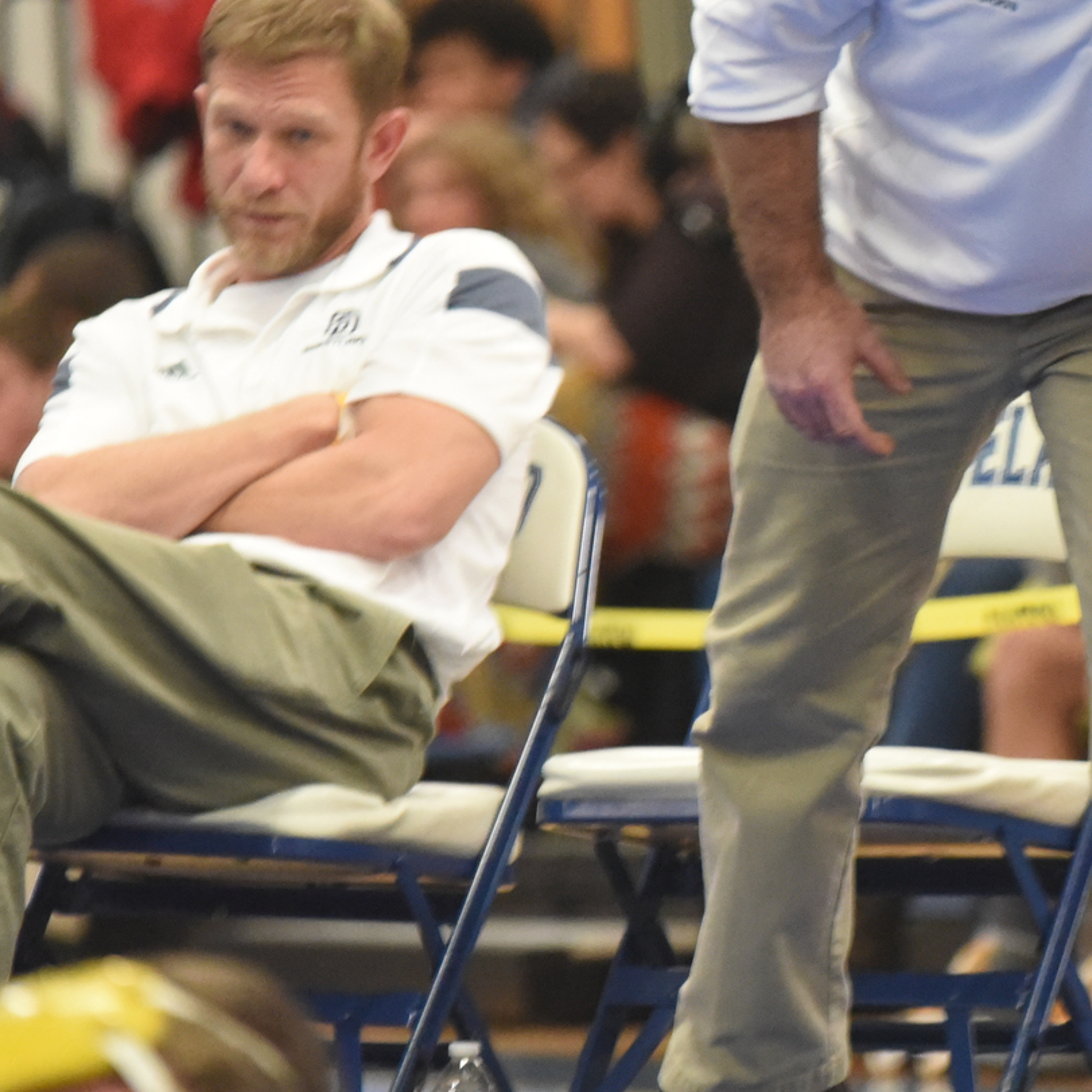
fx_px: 17952
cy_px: 360
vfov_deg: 3.5
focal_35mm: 503
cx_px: 1123
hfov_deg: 3.5
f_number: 4
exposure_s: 1/250
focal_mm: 200
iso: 6400
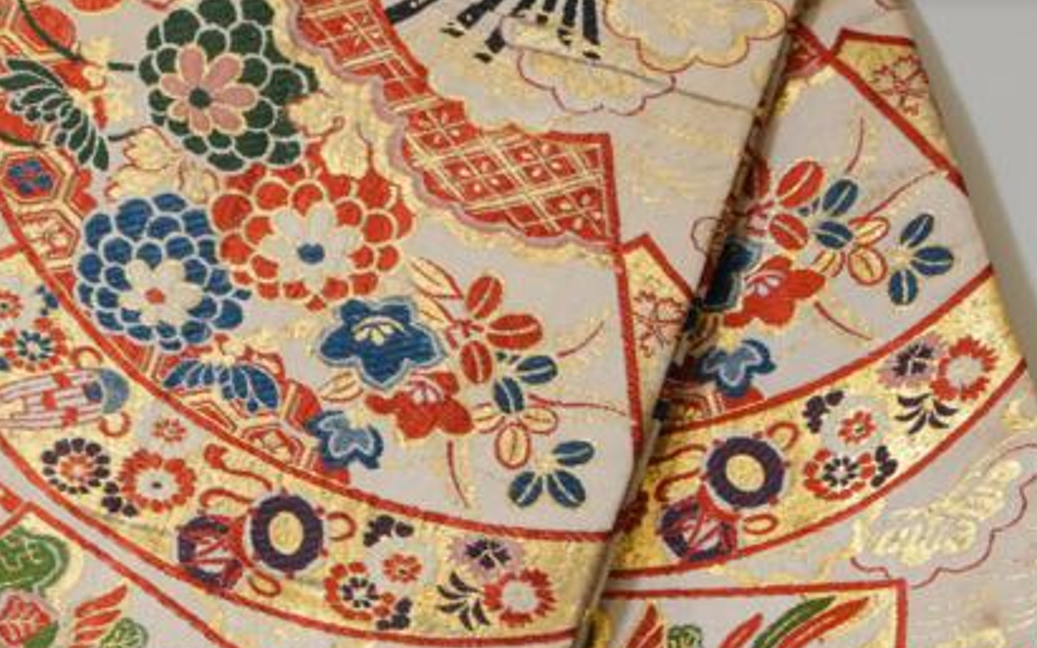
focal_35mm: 282
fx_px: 7971
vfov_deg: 4.7
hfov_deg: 7.4
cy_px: 543
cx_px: -45
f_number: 13
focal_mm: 105
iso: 2000
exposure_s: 1/50
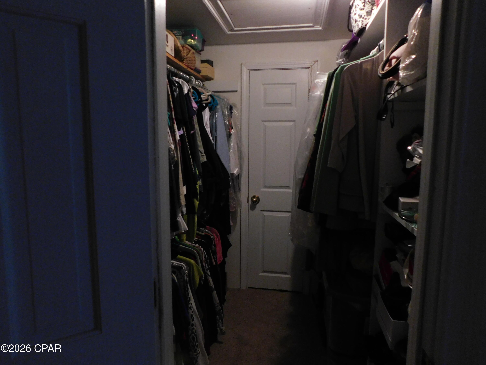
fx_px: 323
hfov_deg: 73.9
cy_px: 182
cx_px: 243
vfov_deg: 58.9
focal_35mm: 23
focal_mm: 4
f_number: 3
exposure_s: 1/25
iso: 400
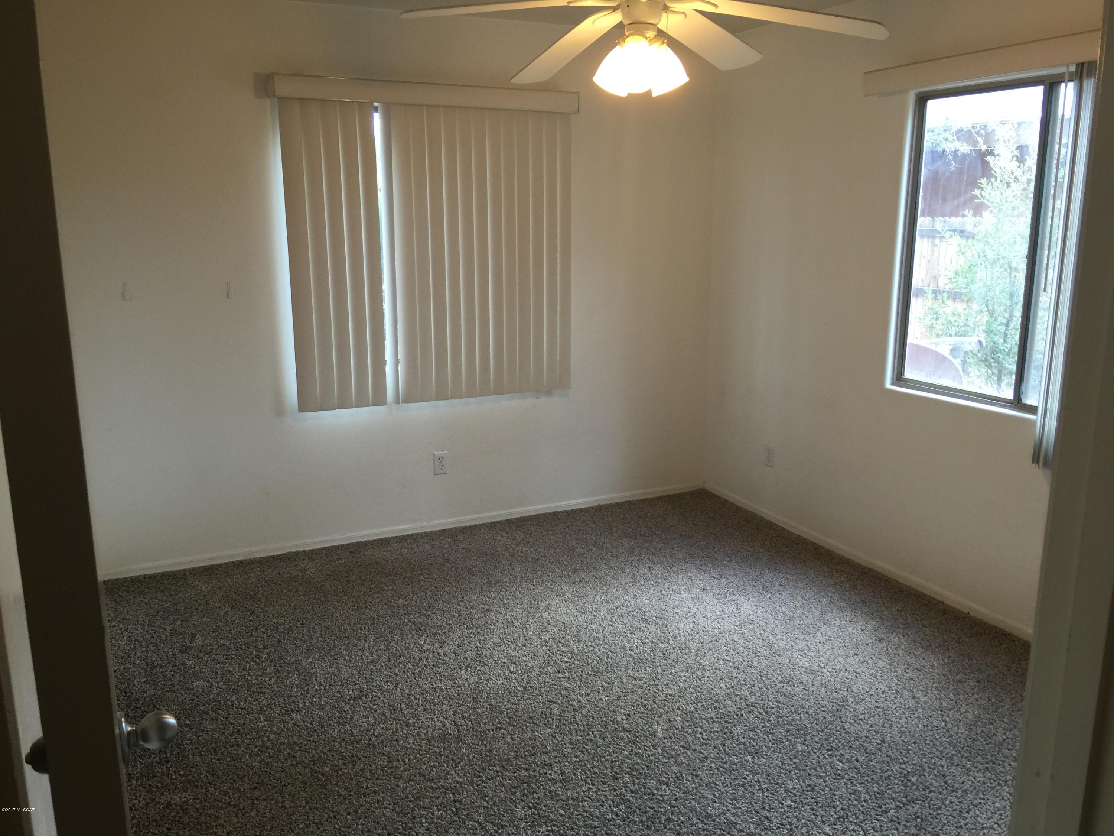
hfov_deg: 61.7
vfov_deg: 48.2
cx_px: 557
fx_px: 933
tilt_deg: -15.0
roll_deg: +0.2
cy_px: 418
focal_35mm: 29
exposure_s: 1/30
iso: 32
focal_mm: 4.15
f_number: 2.2
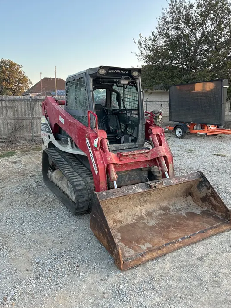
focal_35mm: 27
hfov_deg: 51.3
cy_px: 153
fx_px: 240
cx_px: 118
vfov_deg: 65.3
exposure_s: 1/159
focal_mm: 5.7
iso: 50
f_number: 1.5
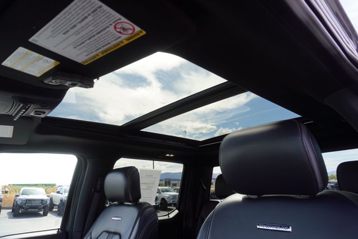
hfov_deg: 73.7
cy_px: 120
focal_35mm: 24
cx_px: 179
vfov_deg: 53.2
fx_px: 239
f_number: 5
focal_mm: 16
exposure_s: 1/100
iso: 100
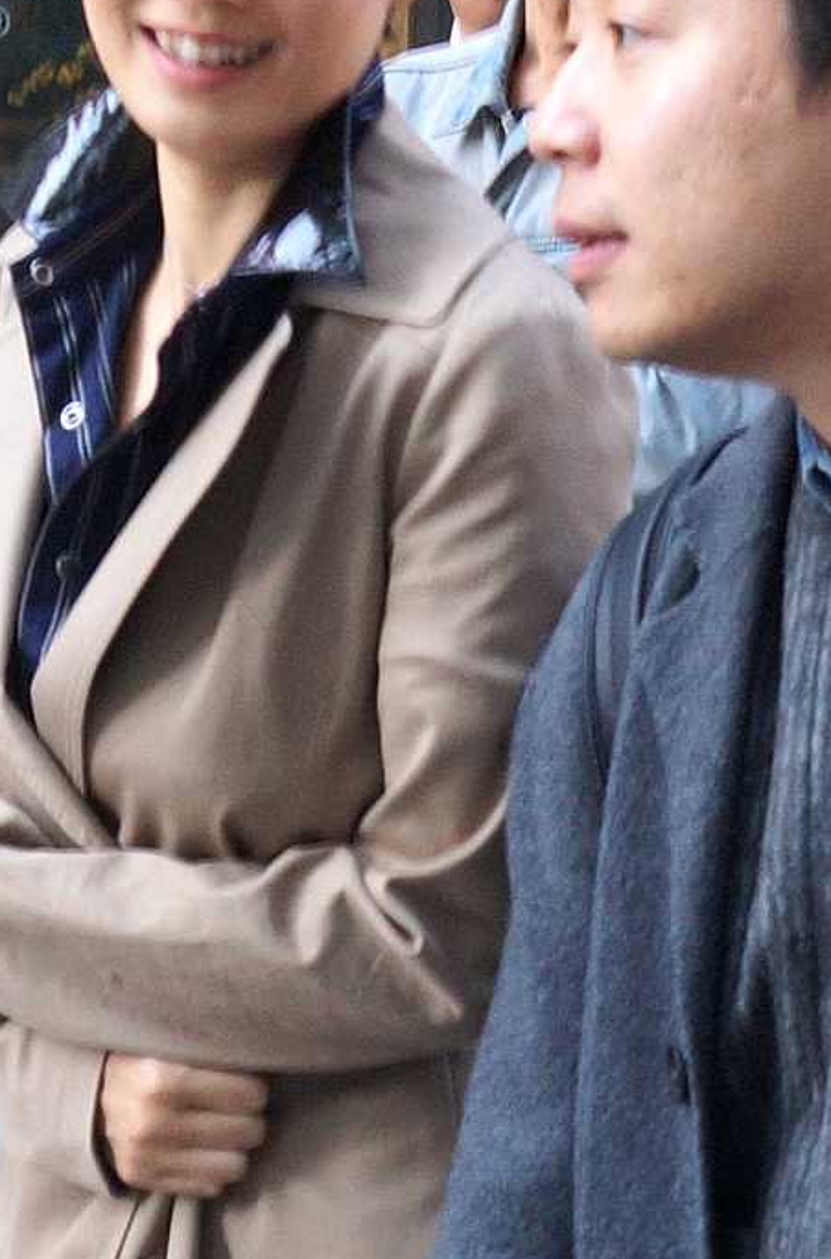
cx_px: 487
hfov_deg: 23.2
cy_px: 547
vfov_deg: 34.5
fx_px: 2021
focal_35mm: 58
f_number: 5
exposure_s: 1/100
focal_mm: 22
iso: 250
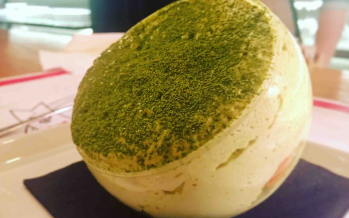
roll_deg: +0.5
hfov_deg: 61.2
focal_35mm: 31
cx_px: 176
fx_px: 295
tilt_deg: -19.2
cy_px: 113
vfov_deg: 40.6
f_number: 2.2
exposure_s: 1/17
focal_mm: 4.15
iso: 640
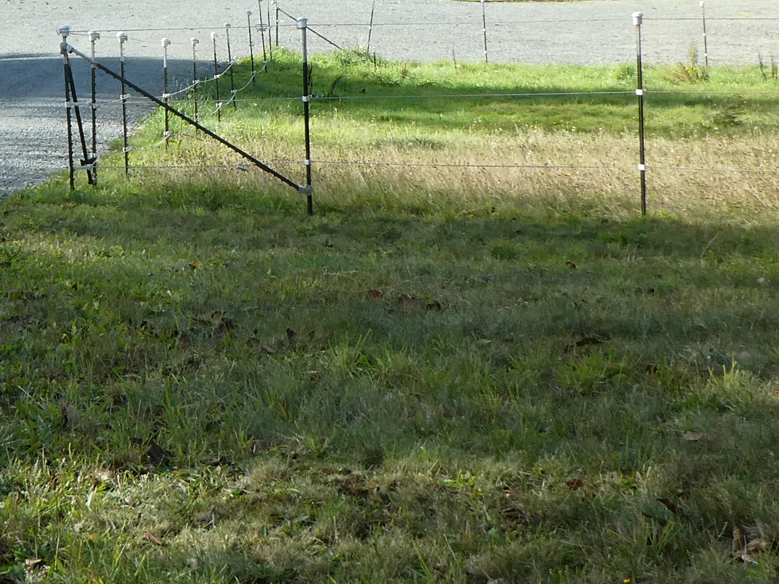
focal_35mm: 111
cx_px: 144
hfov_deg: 17.6
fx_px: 2498
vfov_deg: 13.1
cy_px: -72
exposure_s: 1/250
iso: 80
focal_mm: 5.8
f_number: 3.6
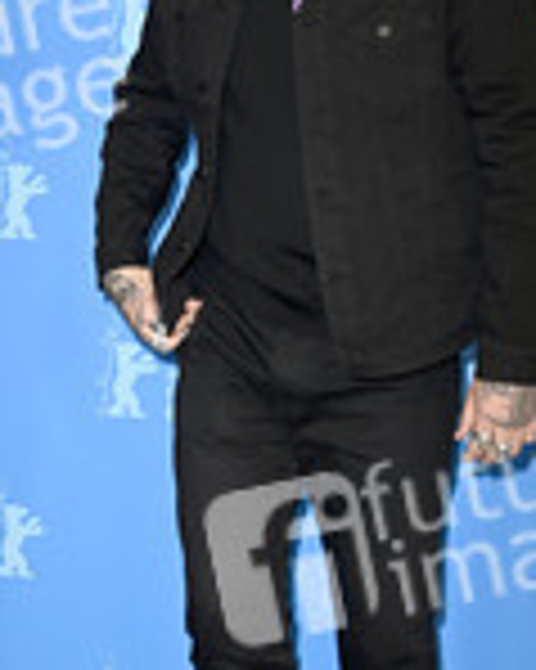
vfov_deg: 15.9
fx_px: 2402
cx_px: 27
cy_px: 315
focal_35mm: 121
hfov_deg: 12.6
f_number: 5
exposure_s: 1/200
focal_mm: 48
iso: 800
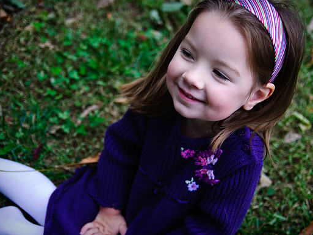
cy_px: 117
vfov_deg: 23.7
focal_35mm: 62
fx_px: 561
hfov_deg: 31.2
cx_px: 173
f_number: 2.8
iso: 400
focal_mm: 38
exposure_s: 1/800
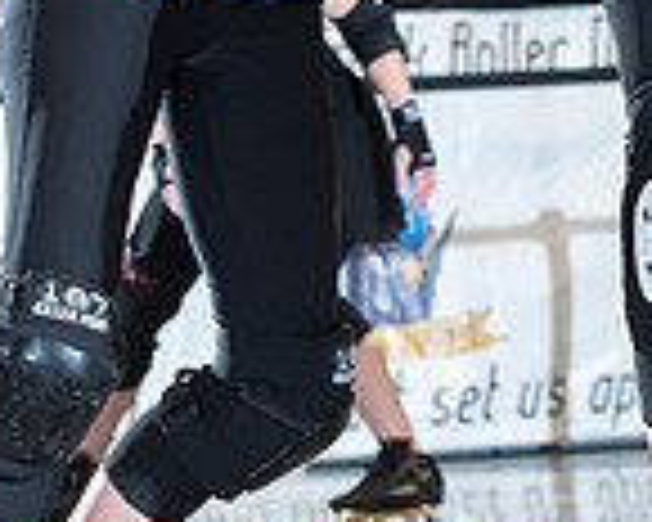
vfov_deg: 3.1
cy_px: 105
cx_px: 576
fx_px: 9610
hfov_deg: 3.9
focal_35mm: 498
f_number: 5.6
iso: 640
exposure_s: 1/160
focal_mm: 112
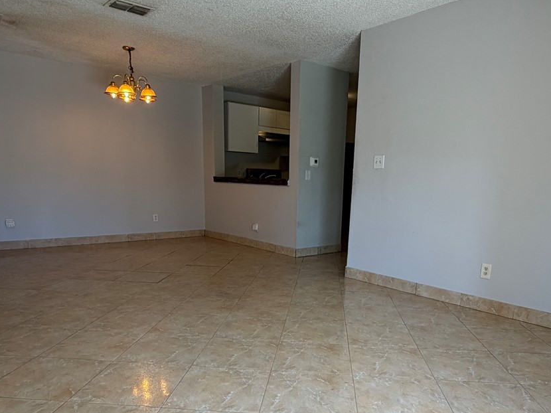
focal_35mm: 27
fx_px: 430
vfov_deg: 50.0
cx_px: 301
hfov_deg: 65.2
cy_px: 290
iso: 80
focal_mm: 2.22
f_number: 2.2
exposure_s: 1/120
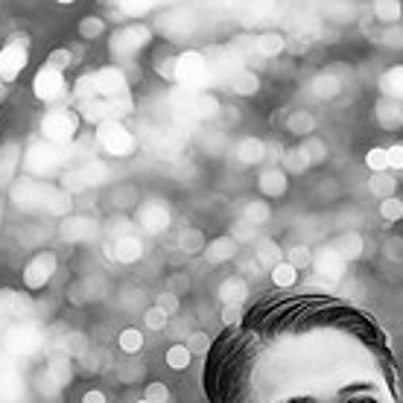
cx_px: 295
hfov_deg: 9.8
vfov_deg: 9.7
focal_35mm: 178
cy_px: 438
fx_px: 2345
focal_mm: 50
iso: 220
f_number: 1.8
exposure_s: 1/125
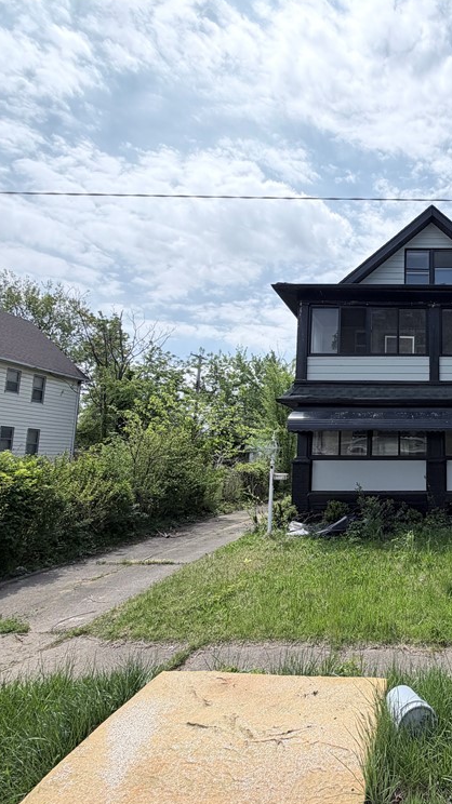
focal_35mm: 21
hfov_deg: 47.1
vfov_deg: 83.9
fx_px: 448
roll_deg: +0.5
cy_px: 403
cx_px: 422
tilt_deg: +8.1
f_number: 2.2
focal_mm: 2.22
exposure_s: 1/1285
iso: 20
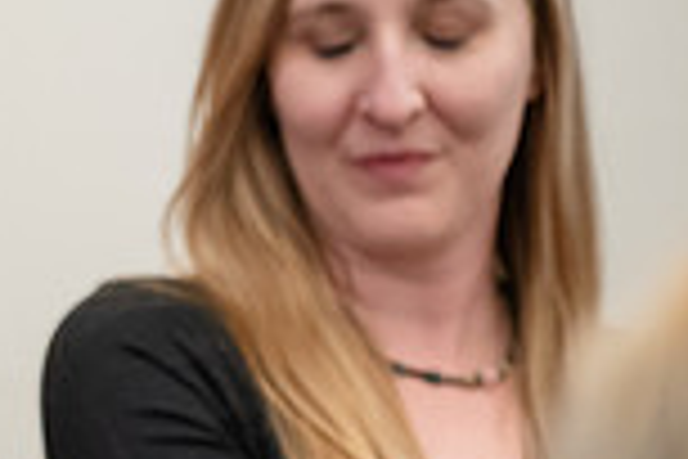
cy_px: 281
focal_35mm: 677
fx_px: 12937
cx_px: -486
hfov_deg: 3.0
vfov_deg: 2.0
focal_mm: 175
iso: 3200
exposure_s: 1/160
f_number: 3.5
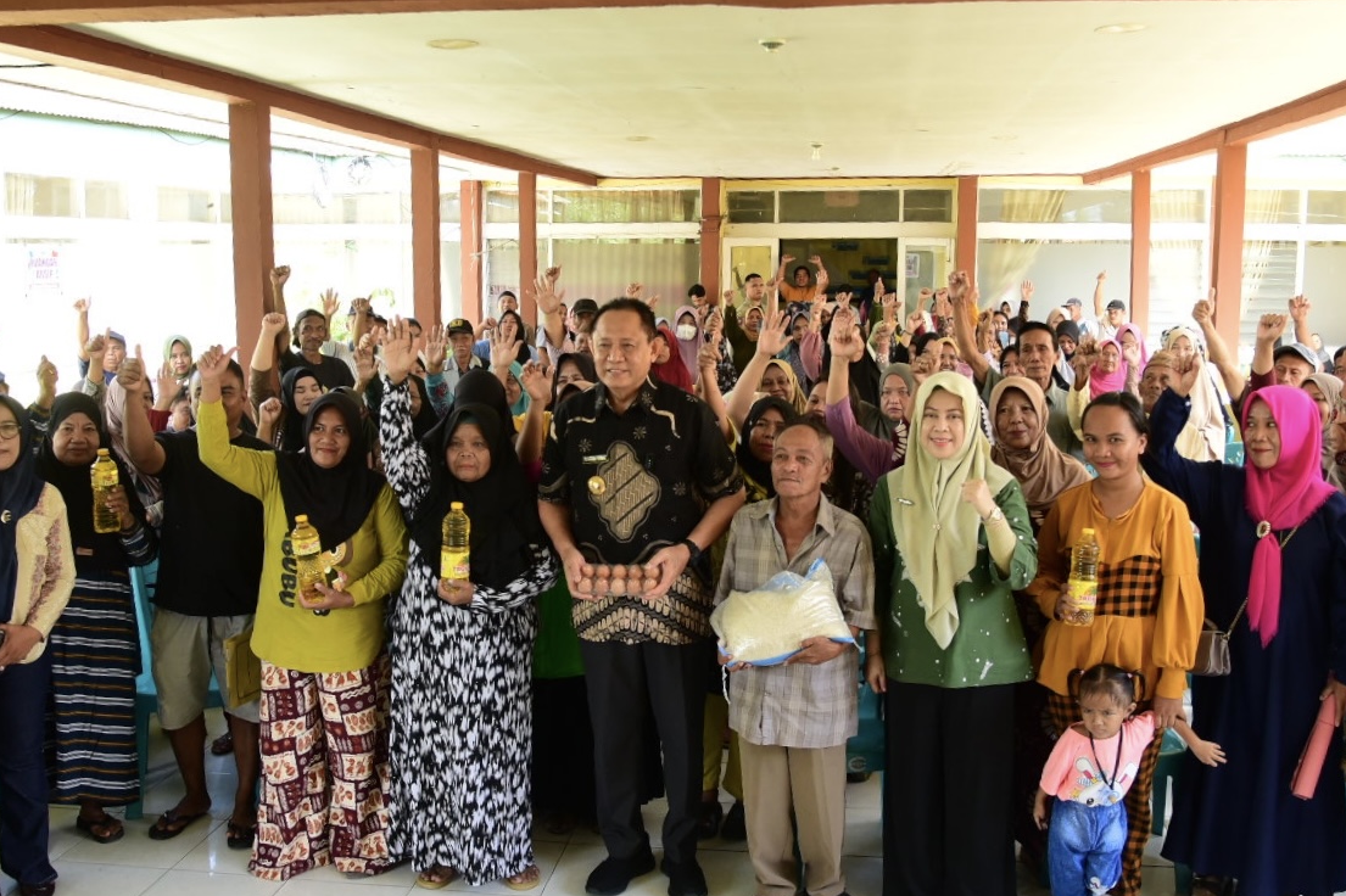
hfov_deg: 65.2
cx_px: 583
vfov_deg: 46.3
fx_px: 1047
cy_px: 479
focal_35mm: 28
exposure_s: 1/160
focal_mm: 24
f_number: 4.5
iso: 1000
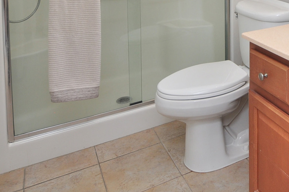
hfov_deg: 45.1
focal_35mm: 39
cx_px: 260
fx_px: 313
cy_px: -57
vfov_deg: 28.2
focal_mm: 10
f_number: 5
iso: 200
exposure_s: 1/50
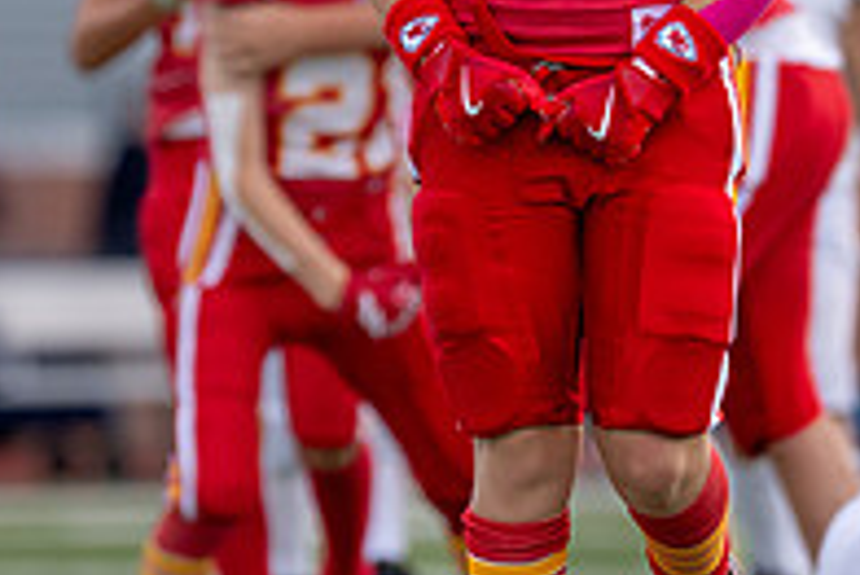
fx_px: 17929
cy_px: 11
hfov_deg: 2.7
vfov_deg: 1.8
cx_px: 392
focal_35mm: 750
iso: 320
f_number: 2.8
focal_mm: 200
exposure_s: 1/1250
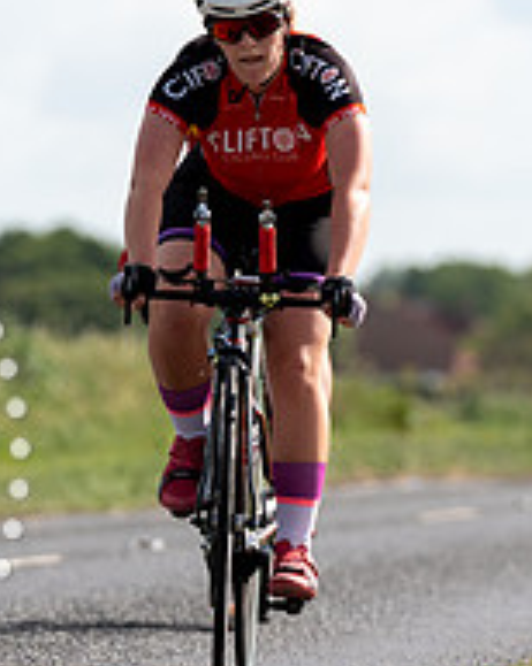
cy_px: 278
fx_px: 11138
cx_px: 242
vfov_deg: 3.4
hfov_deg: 2.7
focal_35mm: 565
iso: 100
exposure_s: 1/1000
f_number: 4
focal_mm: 200
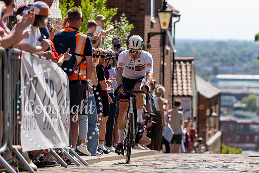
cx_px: 138
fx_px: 1270
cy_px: 81
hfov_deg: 11.6
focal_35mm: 176
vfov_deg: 7.8
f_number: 3.5
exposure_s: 1/1000
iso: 125
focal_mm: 165
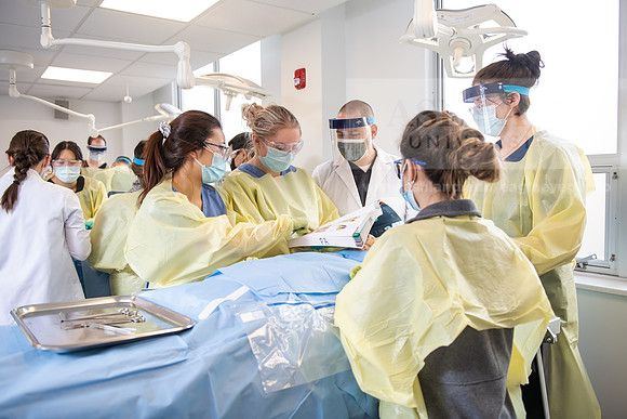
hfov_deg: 63.6
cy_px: 210
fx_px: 505
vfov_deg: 45.0
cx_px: 314
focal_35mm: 29
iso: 500
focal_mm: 29
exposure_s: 1/200
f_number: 3.5
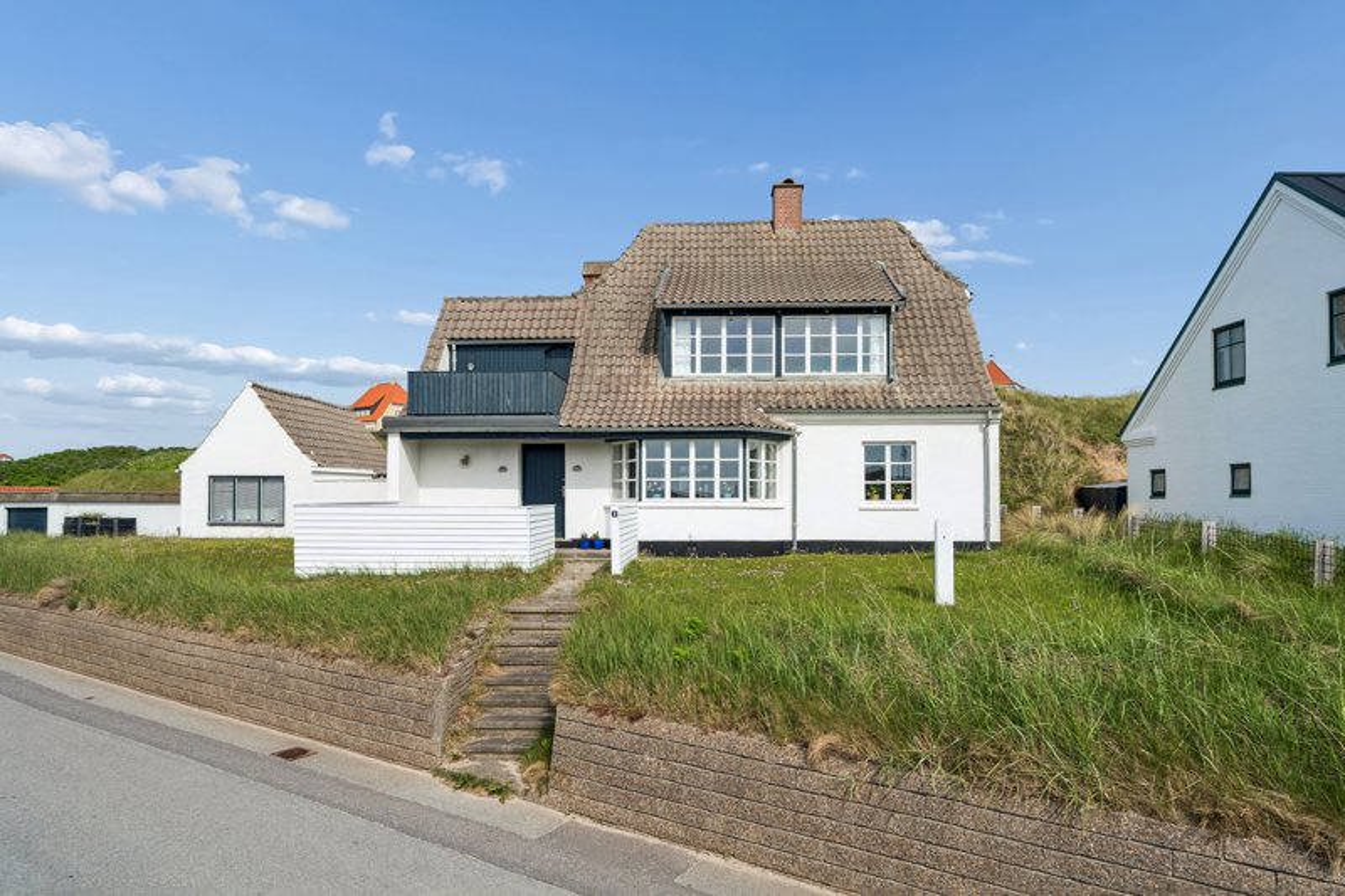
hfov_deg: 81.2
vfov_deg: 59.5
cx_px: 672
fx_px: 784
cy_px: 448
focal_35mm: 21
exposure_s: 1/250
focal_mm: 21
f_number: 10
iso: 160
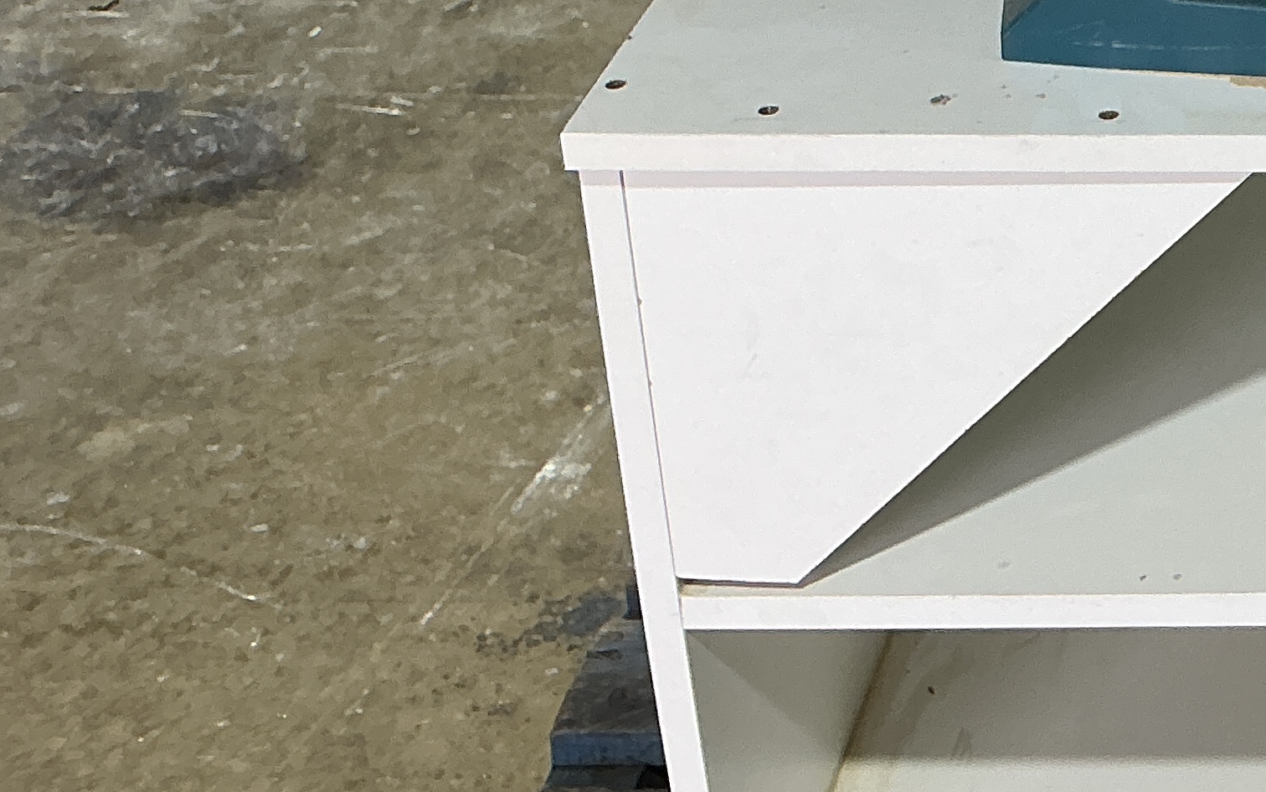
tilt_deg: -19.1
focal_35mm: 82
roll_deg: -0.9
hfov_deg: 22.4
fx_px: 2829
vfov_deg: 14.8
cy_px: -385
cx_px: 1668
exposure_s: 1/100
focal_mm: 3
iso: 40
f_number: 1.8
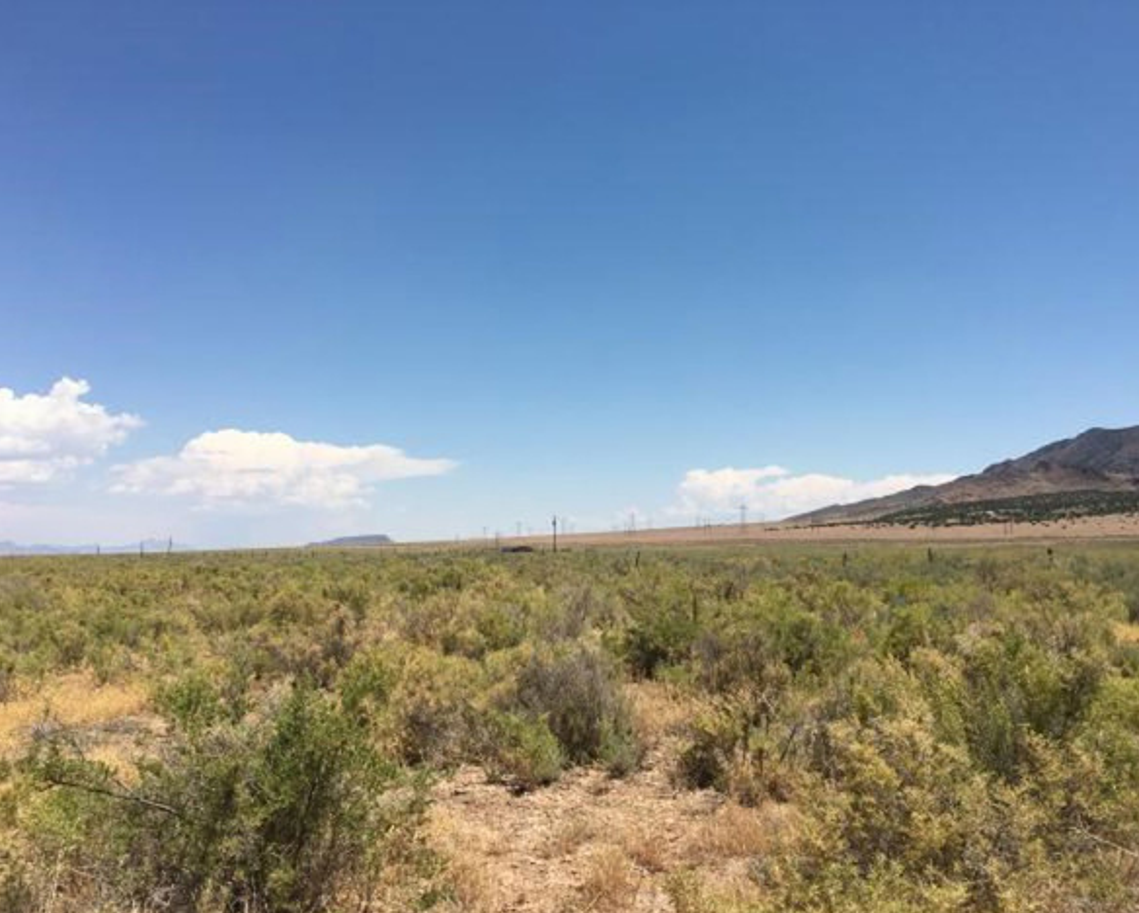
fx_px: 1046
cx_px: 593
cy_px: 464
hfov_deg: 57.1
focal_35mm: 31
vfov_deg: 47.2
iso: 25
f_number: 2.2
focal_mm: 4.15
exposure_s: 1/2404
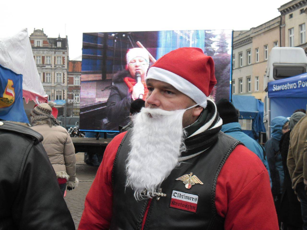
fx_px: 390
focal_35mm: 44
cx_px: 154
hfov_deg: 42.9
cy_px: 115
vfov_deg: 32.9
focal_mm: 7.8
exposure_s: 1/76
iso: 100
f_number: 4.5
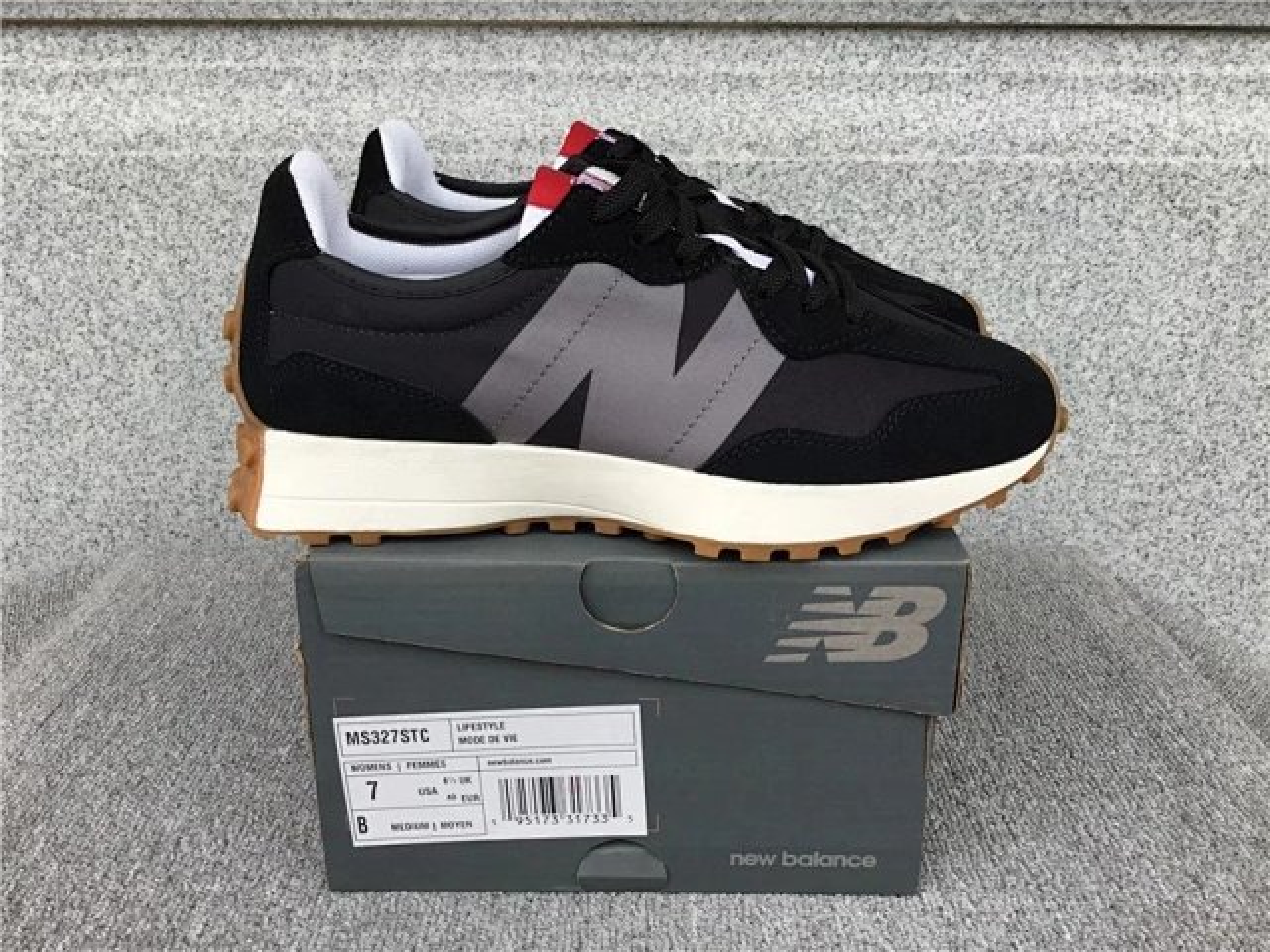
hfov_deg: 58.4
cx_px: 635
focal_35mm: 31
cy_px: 476
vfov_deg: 45.4
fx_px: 1137
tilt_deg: -18.8
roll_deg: +0.1
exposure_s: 1/100
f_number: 2.4
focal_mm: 3.3
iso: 25
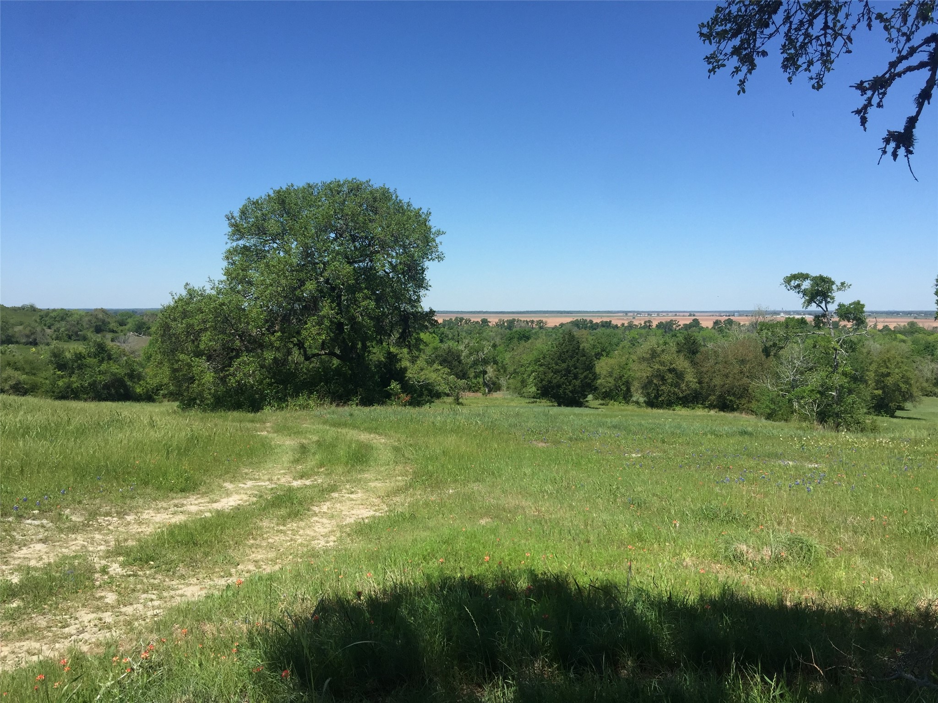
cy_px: 352
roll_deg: +0.0
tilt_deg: -2.0
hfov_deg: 61.7
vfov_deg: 48.2
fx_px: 786
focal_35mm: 29
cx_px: 469
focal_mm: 4.15
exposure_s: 1/2083
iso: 32
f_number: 2.2
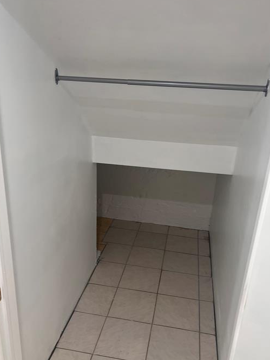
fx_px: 312
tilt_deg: -20.5
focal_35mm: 30
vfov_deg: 59.9
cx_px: 140
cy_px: 191
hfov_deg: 46.8
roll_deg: -3.7
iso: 80
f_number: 1.5
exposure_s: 1/60
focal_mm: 5.7
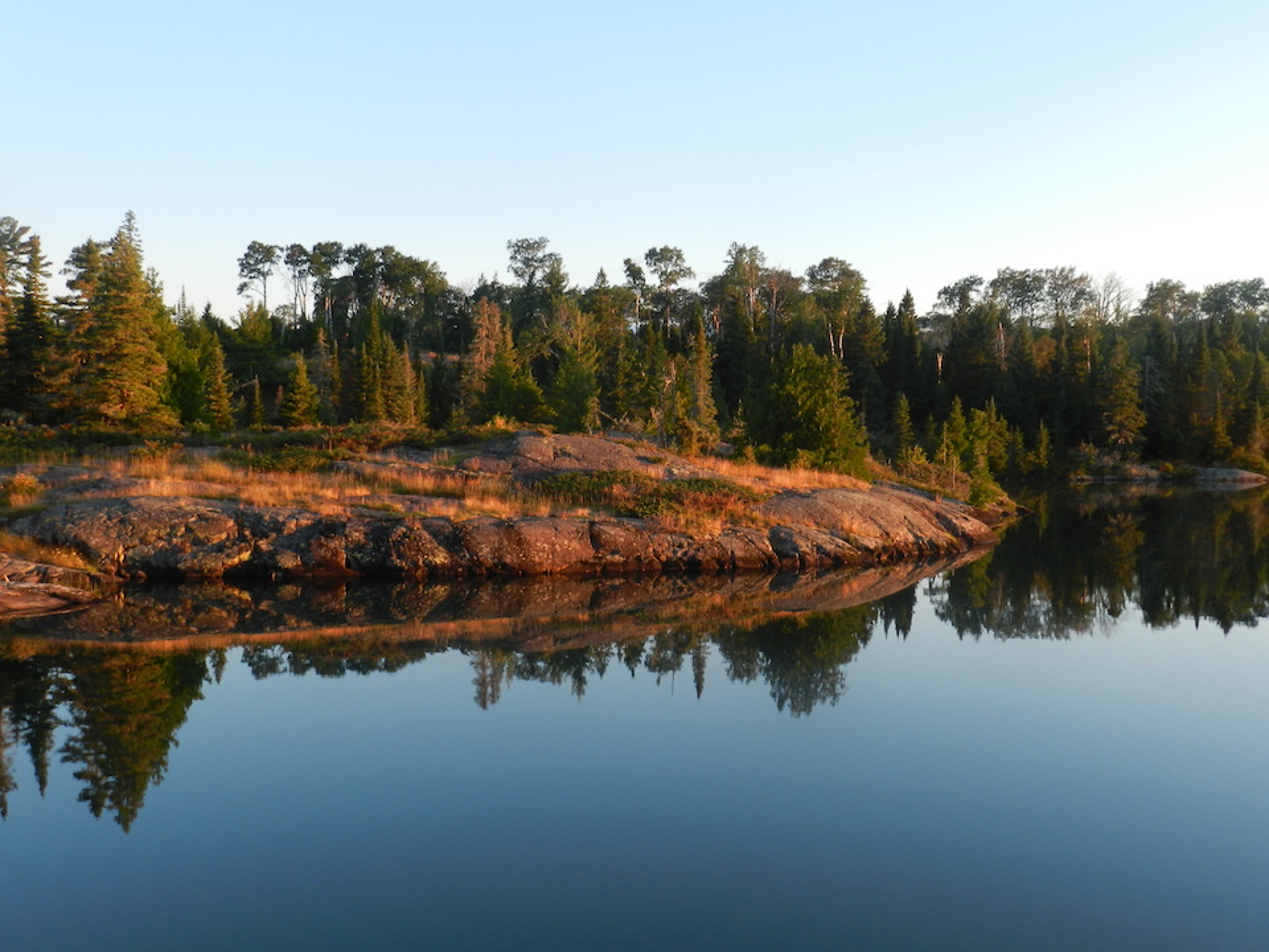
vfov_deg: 37.7
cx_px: 634
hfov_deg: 49.0
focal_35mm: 38
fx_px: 1393
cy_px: 476
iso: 160
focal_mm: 6.7
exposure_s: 1/80
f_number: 4
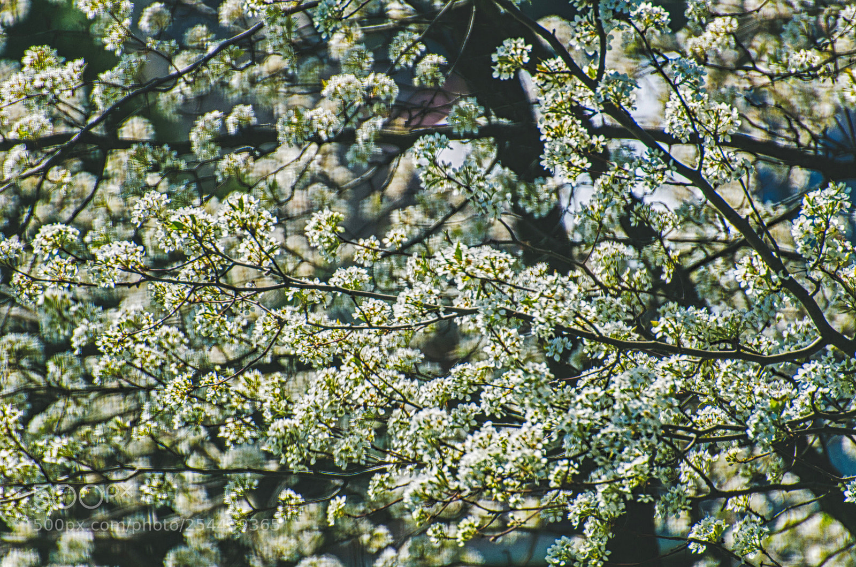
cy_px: 284
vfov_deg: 3.0
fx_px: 10676
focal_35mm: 450
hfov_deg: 4.6
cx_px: 428
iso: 100
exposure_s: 1/250
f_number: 5.6
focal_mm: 300
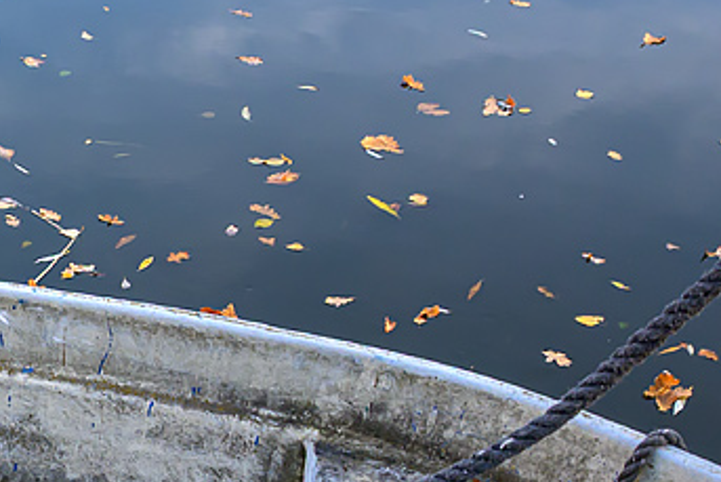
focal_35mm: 84
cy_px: 692
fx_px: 1683
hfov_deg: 21.4
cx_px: -269
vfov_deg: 15.2
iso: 250
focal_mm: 16
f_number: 8
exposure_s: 1/45
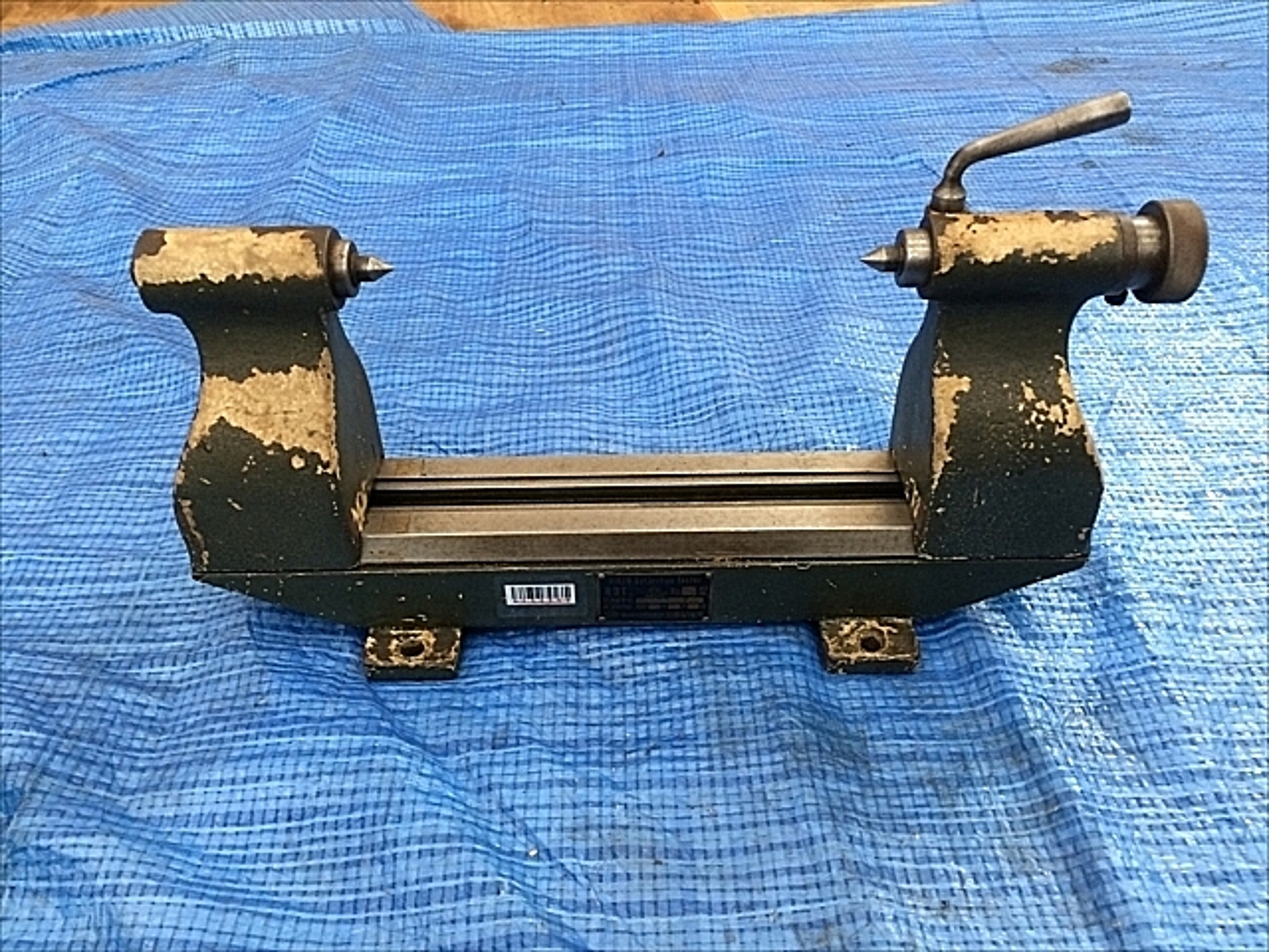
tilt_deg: -40.0
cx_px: 634
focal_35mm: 29
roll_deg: +1.9
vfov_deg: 48.2
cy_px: 476
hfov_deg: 61.7
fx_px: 1063
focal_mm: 4.15
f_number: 2.2
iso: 100
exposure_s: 1/30
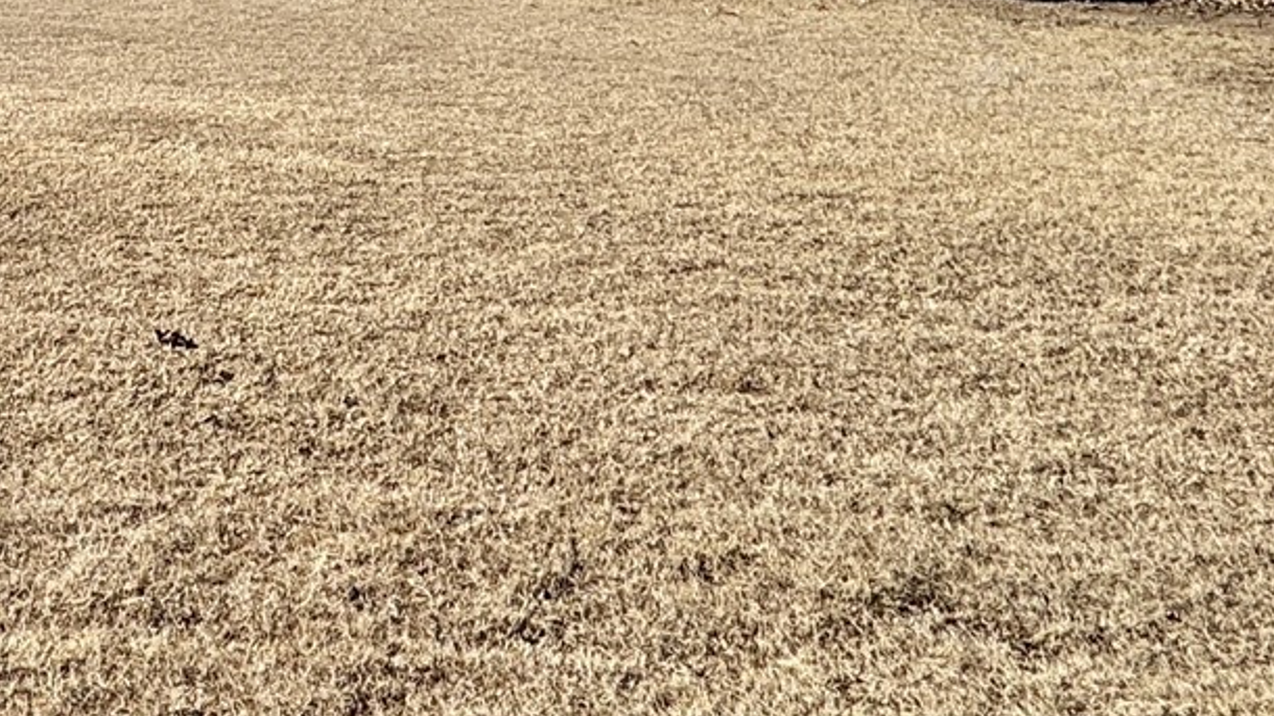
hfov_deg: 38.1
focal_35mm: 48
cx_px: -2
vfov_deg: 20.3
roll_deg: +0.1
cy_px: -436
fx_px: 1621
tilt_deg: +8.4
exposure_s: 1/2494
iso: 50
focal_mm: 2.22
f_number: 2.2
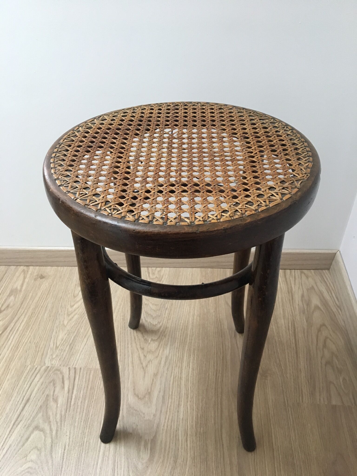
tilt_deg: -36.3
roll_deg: +0.1
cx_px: 178
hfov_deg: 48.2
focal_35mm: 29
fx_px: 399
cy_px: 238
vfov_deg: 61.7
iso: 160
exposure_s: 1/33
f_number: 2.2
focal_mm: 4.15
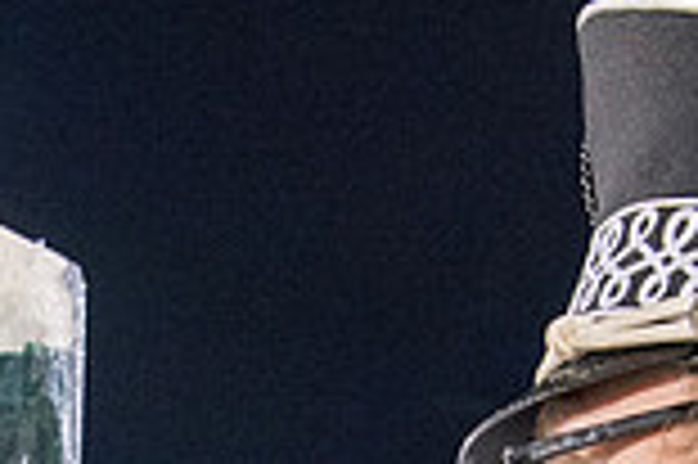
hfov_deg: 22.4
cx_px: 144
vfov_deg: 13.7
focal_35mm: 90
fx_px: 1743
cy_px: 809
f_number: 5.6
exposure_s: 1/200
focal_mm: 24
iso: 5000
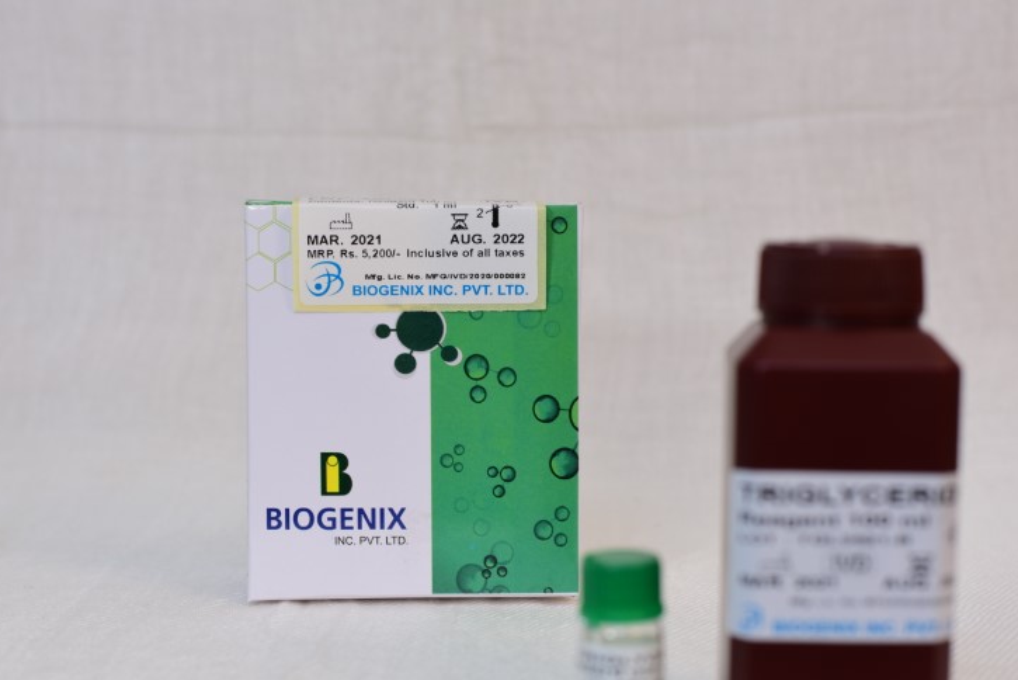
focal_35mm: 62
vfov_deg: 21.9
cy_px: 409
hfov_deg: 32.4
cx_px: 487
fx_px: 1754
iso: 320
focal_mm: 50
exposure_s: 1/80
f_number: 6.3
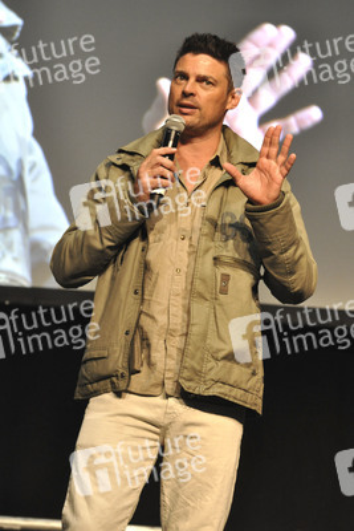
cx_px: 177
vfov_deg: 14.4
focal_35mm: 142
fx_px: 2100
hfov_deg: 9.6
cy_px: 266
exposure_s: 1/100
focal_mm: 95
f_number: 5
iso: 1600
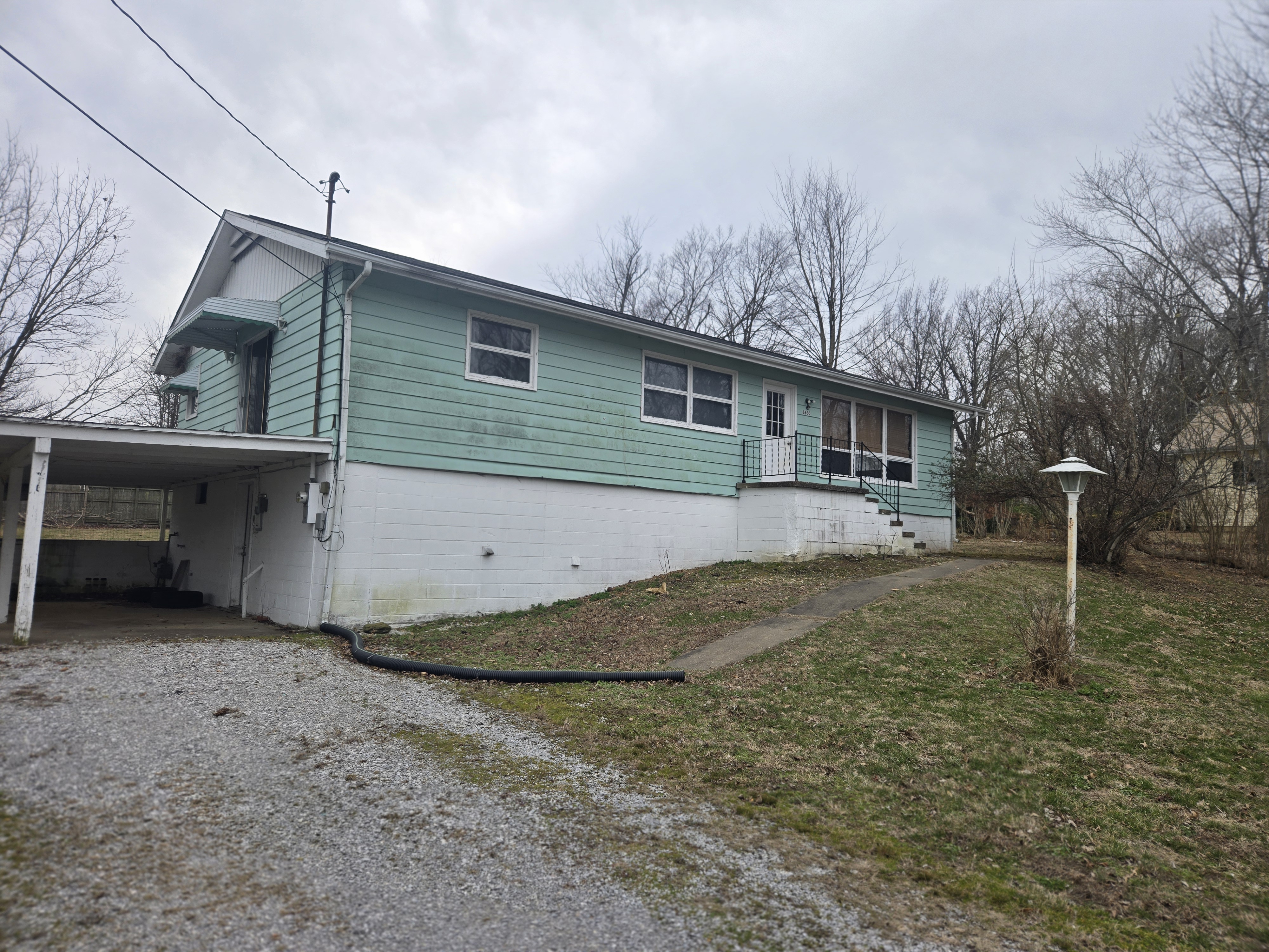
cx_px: 634
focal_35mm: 23
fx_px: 843
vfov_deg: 58.9
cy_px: 476
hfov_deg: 73.9
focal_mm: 5.4
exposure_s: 1/1179
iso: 25
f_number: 1.8
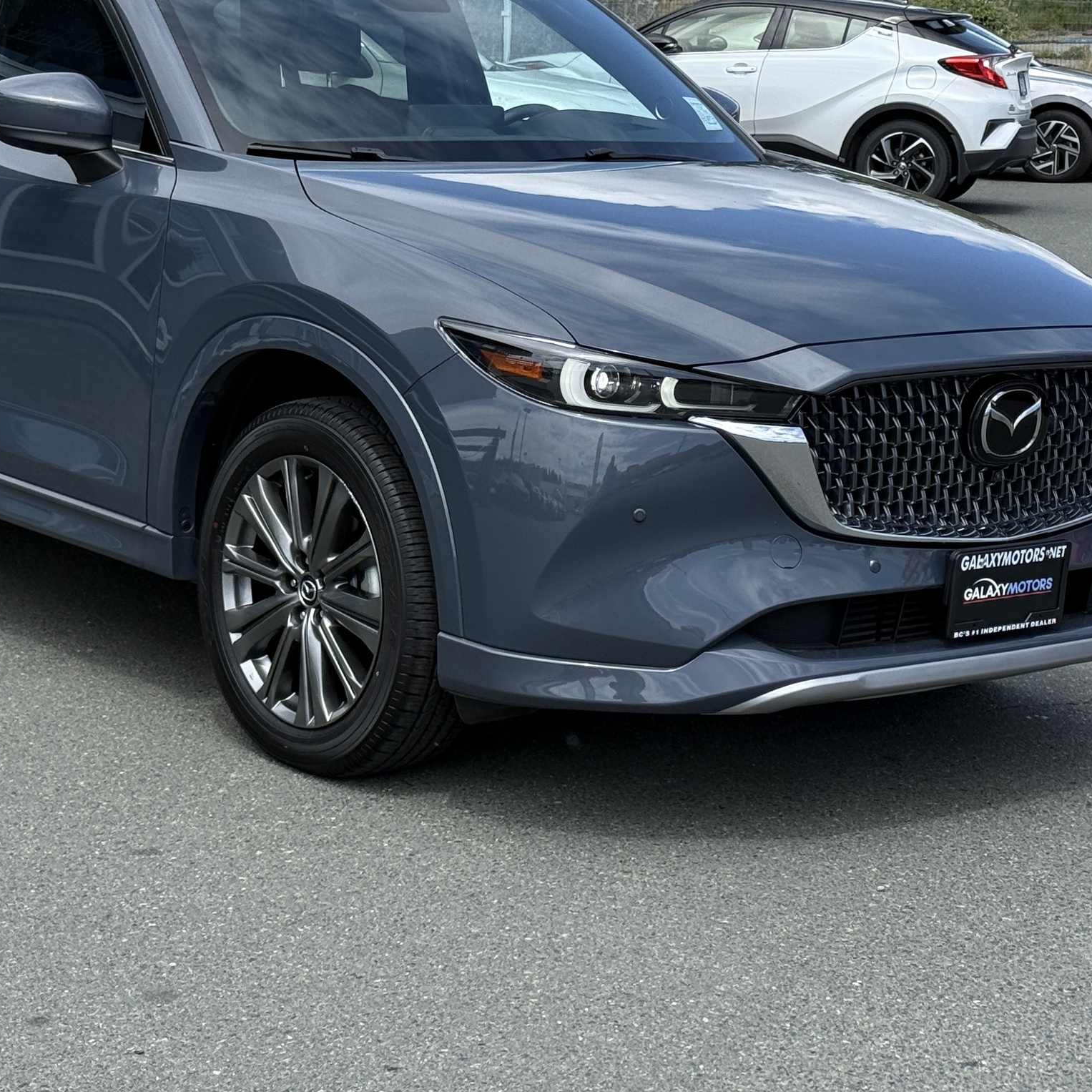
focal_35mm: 80
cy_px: 418
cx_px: 390
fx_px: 2855
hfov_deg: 21.6
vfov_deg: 21.6
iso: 100
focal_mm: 6.76
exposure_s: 1/4329
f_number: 1.78
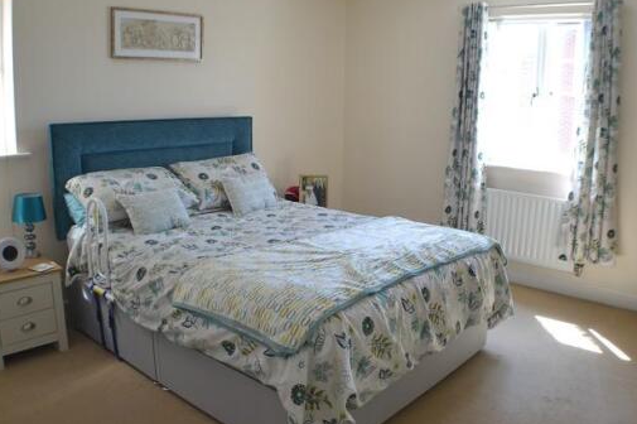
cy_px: 201
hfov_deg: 49.5
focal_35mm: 39
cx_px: 346
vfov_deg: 34.2
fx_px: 690
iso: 400
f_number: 3.8
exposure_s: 1/80
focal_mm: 20
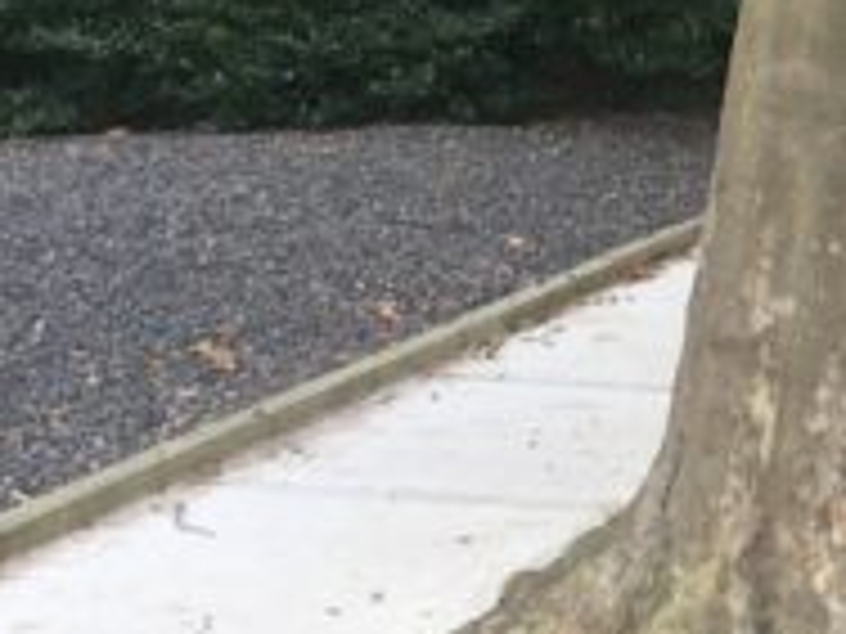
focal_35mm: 77
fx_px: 1882
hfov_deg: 23.4
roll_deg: +0.2
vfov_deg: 19.0
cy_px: 142
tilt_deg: -6.7
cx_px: 981
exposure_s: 1/120
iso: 25
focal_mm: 4.15
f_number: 2.2
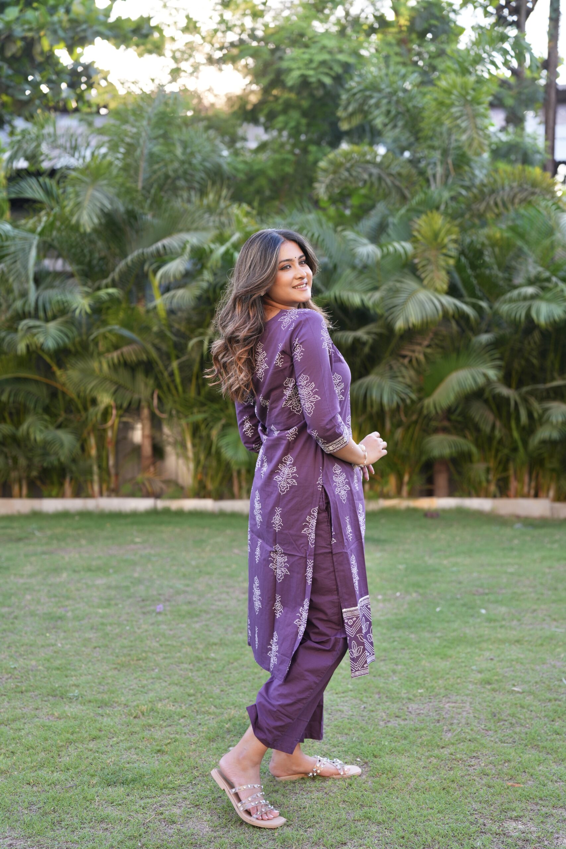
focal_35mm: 50
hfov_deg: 27.0
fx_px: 1179
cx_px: 283
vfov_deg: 39.6
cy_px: 424
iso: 250
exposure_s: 1/640
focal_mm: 50
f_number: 2.5
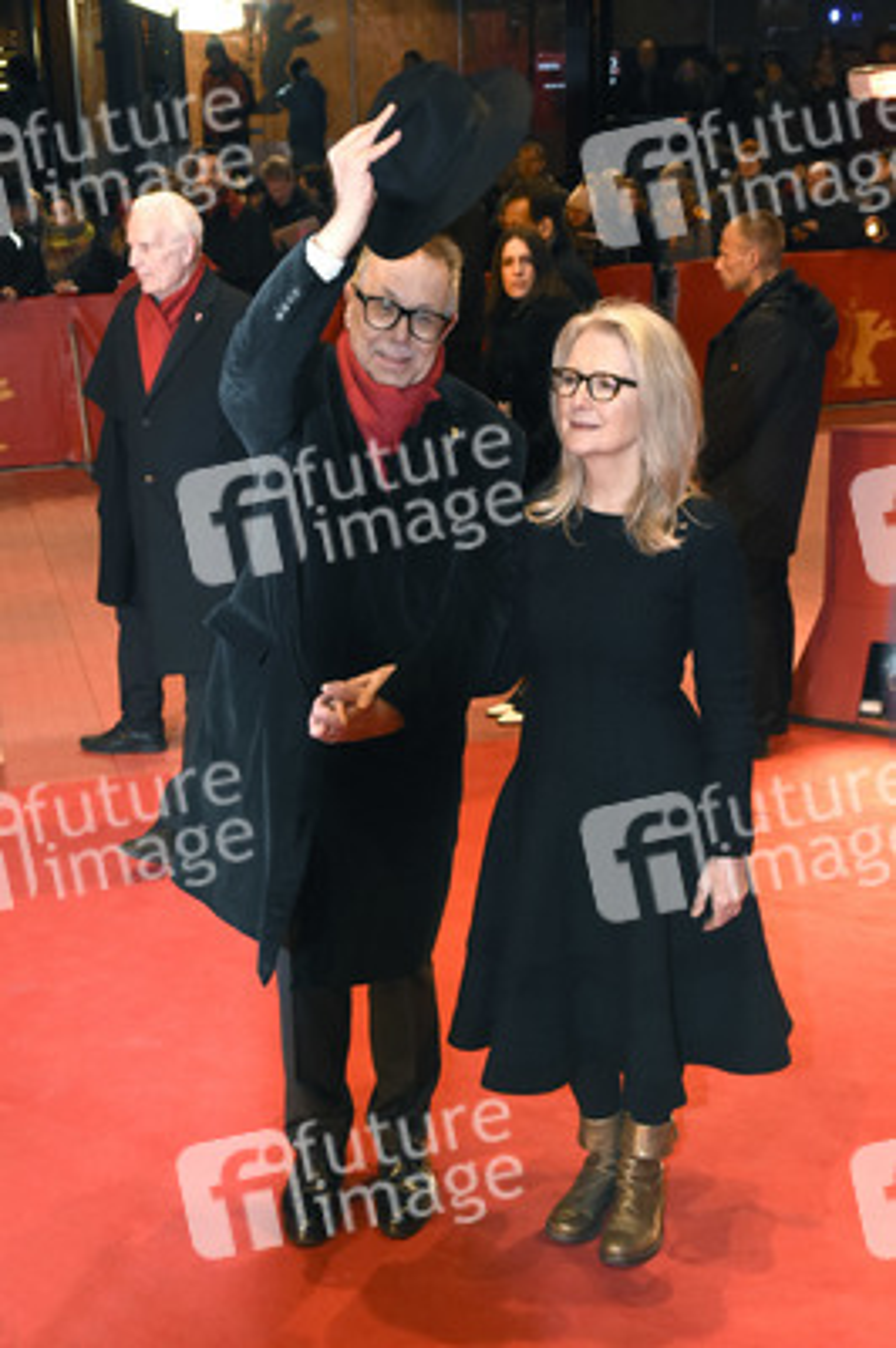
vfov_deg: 49.6
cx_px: 448
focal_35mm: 39
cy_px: 674
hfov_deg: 34.2
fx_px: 1458
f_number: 6.3
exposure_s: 1/250
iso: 1600
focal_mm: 26
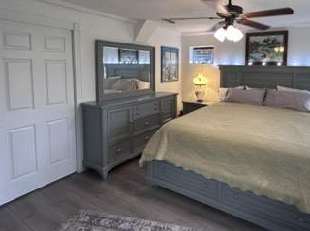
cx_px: 214
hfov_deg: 75.8
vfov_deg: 61.7
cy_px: 77
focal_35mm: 21
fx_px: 188
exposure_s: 1/120
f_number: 2.2
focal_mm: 2.22
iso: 250
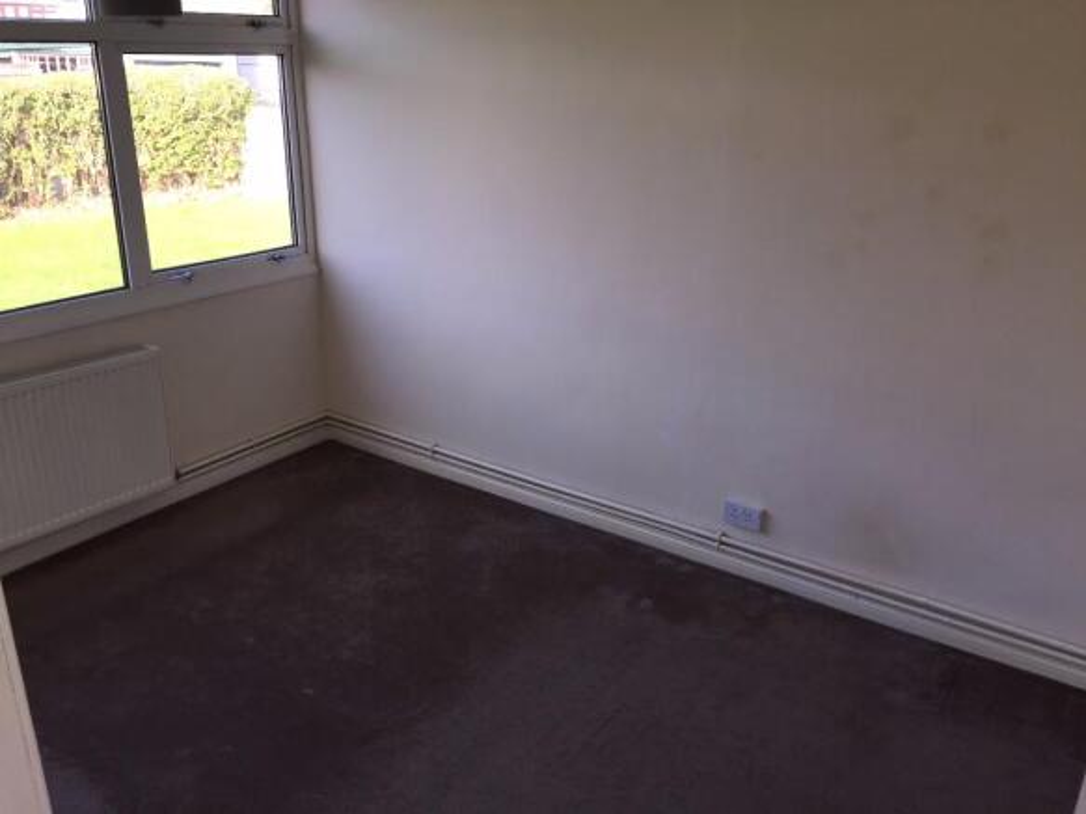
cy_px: 407
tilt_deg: -19.5
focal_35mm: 29
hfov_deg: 61.7
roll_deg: -0.8
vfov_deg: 48.2
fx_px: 910
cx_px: 543
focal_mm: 4.15
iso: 32
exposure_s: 1/115
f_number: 2.2
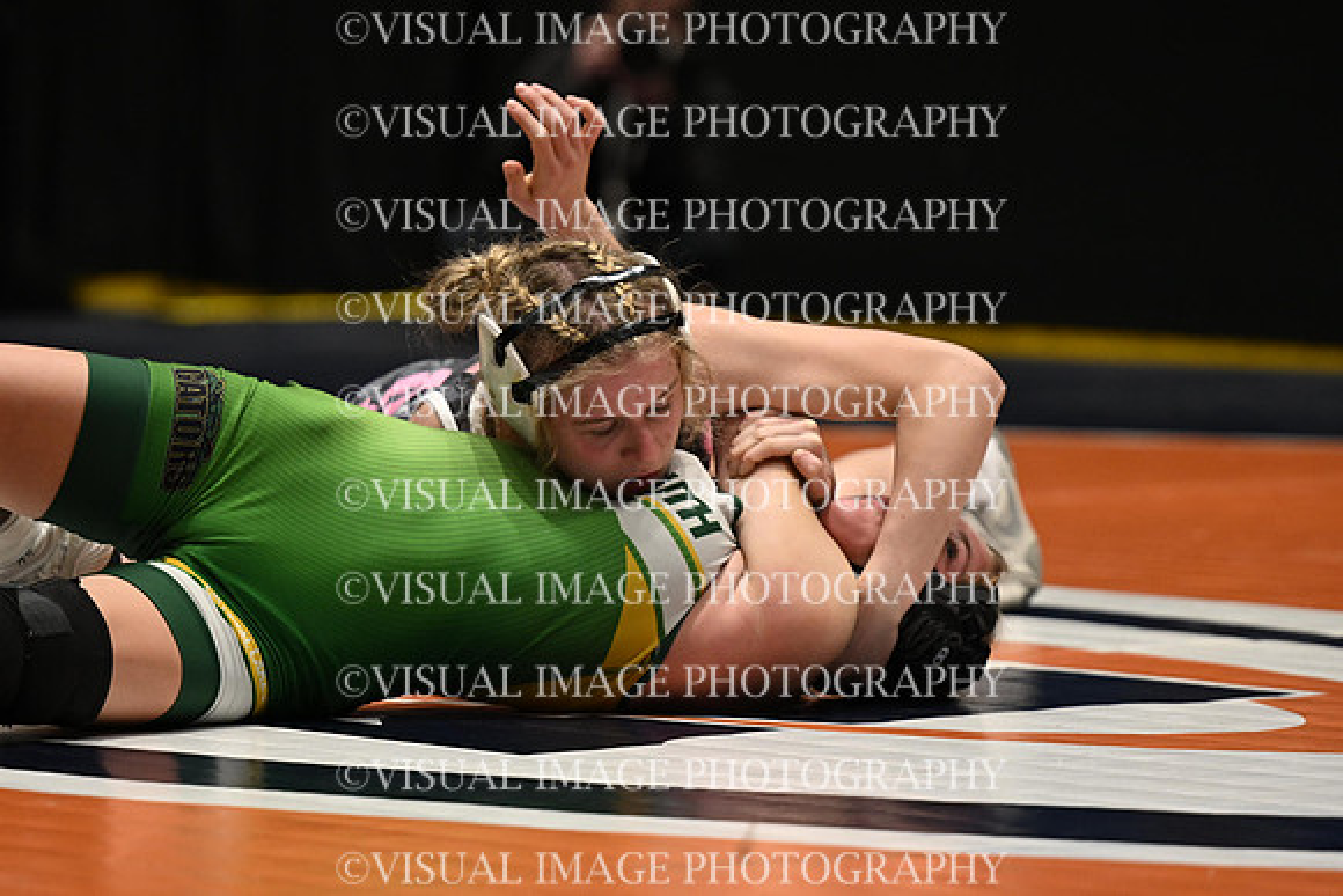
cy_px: 448
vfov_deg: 6.5
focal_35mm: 210
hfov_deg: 9.8
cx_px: 672
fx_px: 7836
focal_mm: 140
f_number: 2.8
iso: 1600
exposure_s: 1/767
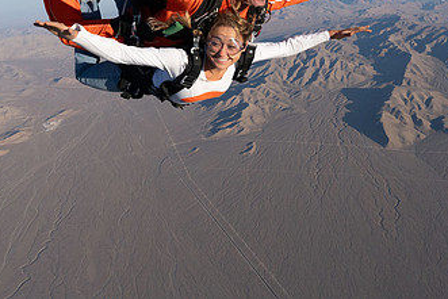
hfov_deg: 46.3
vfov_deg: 30.7
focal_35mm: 42
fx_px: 523
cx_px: 254
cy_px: 39
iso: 800
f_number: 9
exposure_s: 1/2000
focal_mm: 24
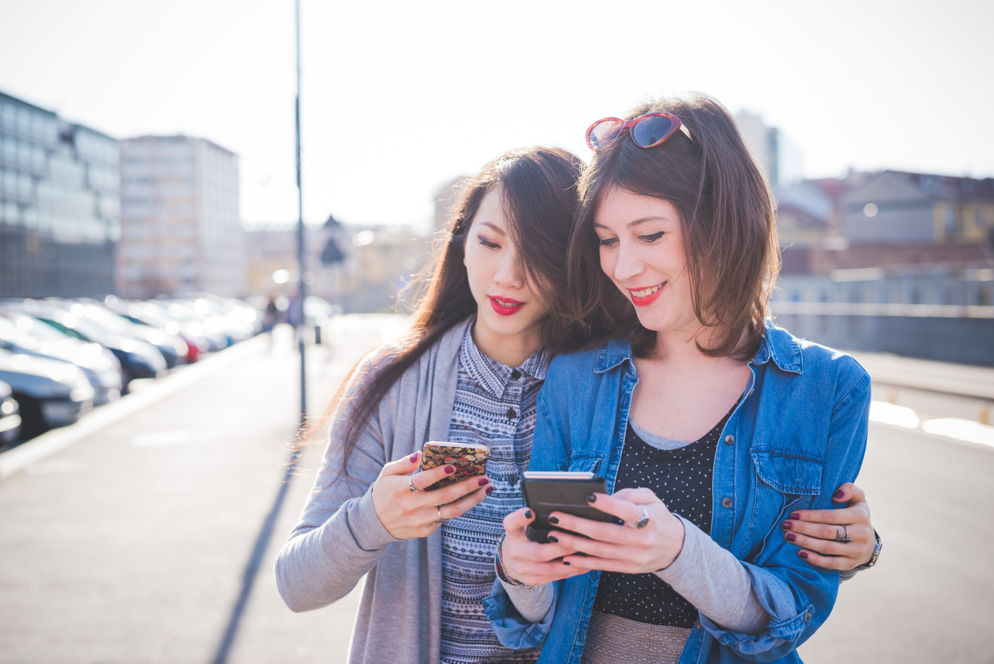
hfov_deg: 39.6
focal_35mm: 50
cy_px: 332
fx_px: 1381
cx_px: 497
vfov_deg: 27.0
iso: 200
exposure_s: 1/800
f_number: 3.5
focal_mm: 50
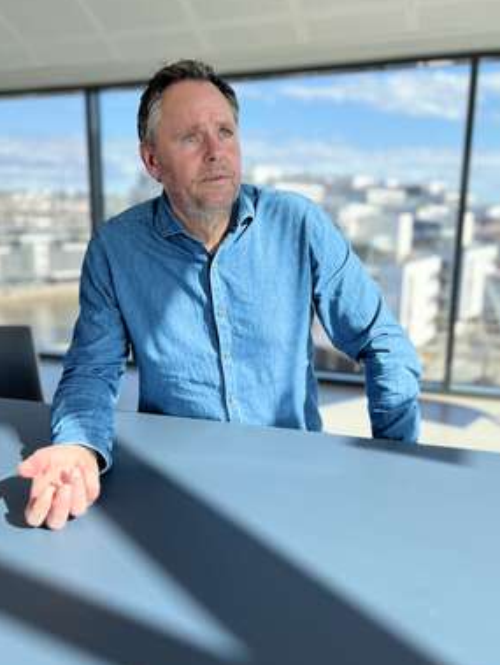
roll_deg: +1.2
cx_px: 218
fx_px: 615
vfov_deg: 56.8
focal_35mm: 32
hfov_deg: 44.1
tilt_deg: -12.6
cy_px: 341
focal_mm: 5.1
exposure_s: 1/845
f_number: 1.6
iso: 50
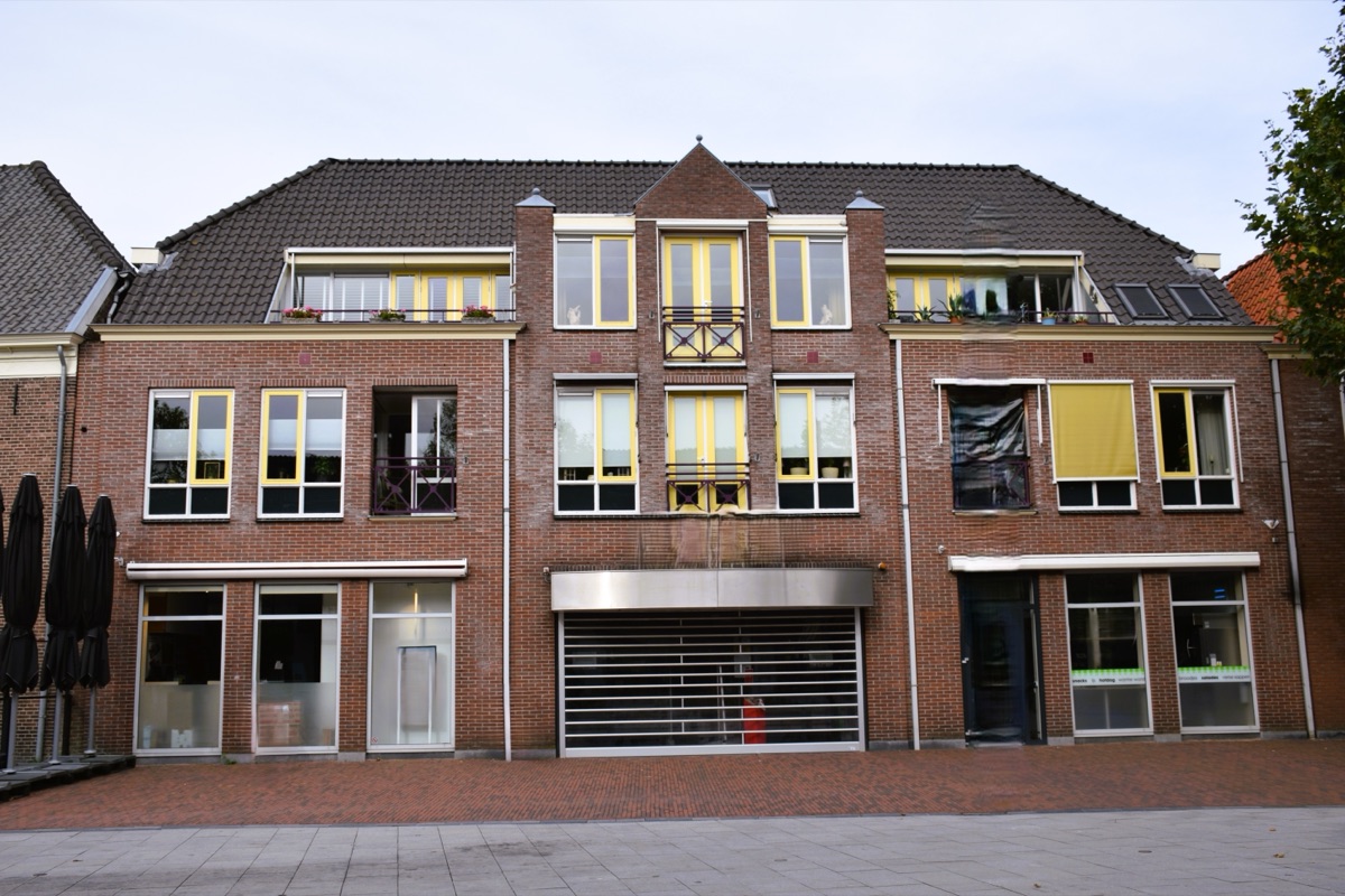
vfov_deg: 40.0
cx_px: 672
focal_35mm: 33
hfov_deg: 57.2
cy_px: 448
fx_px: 1233
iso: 100
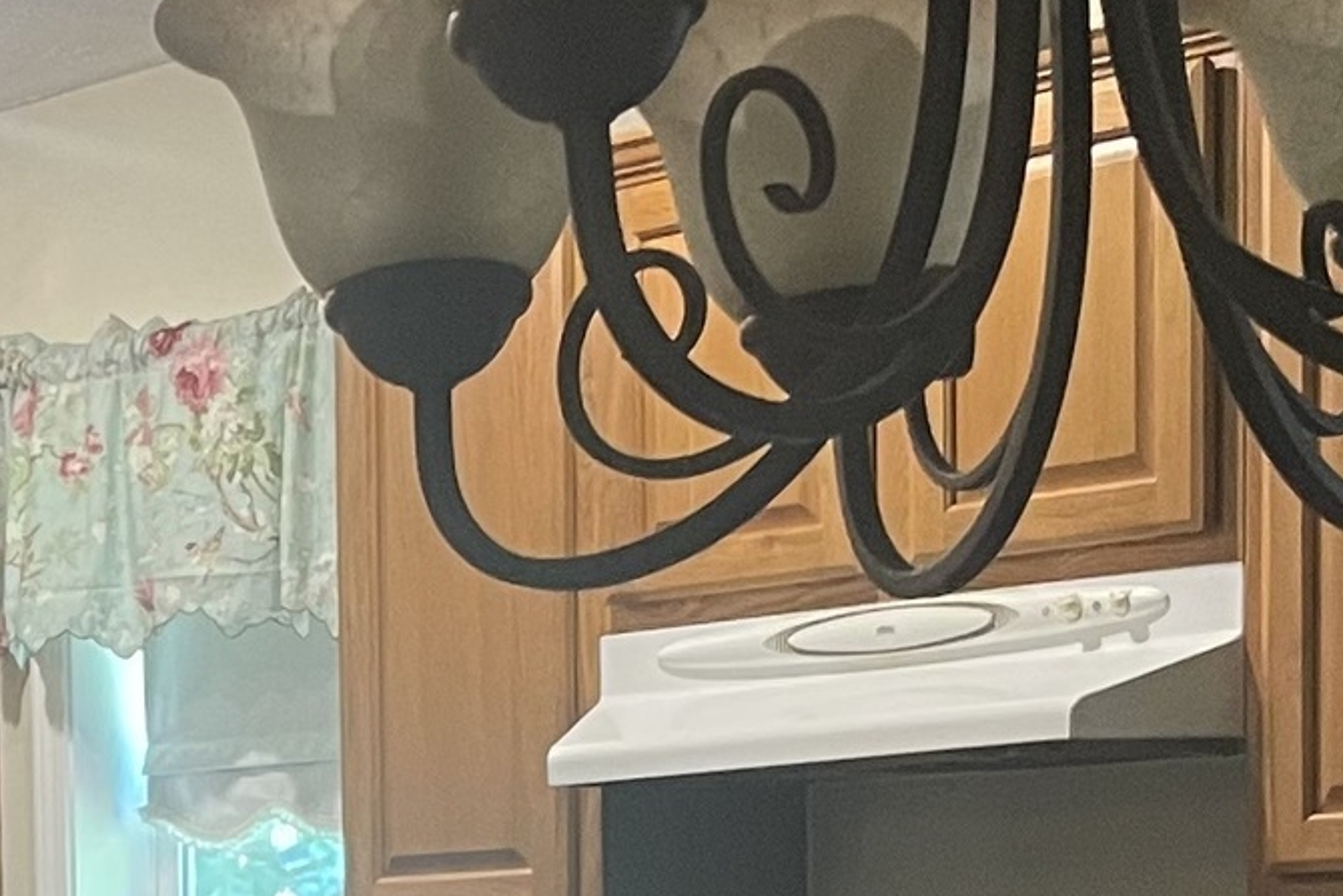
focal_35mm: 124
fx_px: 4627
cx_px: -345
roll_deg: +2.0
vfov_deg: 10.6
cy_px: 1447
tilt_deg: -4.6
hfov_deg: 15.8
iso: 250
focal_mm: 4.2
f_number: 1.6
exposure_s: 1/60
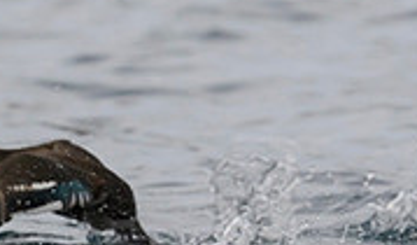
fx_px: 18245
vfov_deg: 0.8
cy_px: 252
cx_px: 478
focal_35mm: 1633
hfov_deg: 1.3
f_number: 5.6
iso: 1000
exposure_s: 1/2500
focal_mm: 400
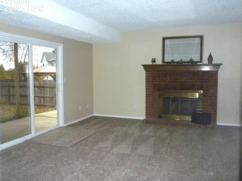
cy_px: 89
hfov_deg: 60.0
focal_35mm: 30
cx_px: 120
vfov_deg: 46.8
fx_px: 210
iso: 400
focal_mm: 5.2
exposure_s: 1/60
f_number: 3.3
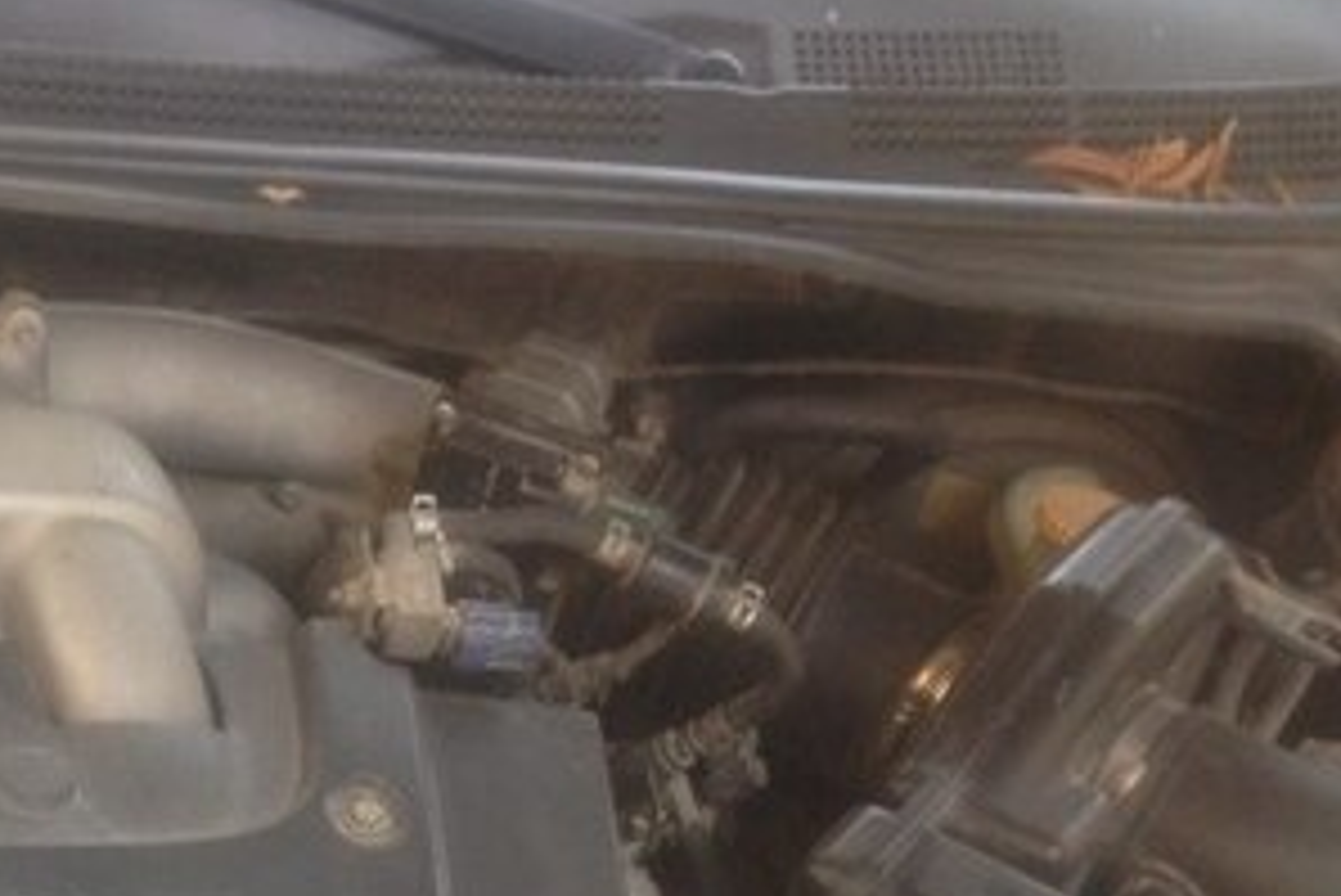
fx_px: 2832
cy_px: 1060
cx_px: -117
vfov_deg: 17.2
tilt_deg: -47.5
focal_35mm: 76
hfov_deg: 24.9
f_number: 2.4
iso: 64
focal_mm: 4.12
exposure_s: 1/60
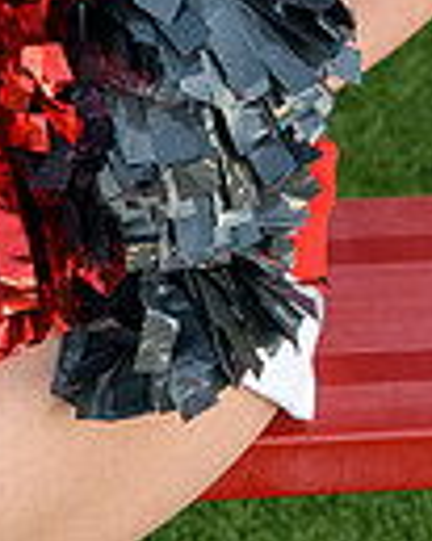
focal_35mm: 157
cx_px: 25
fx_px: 2512
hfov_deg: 9.8
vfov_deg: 11.5
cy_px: -390
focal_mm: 48
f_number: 4
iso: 2500
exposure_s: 1/250
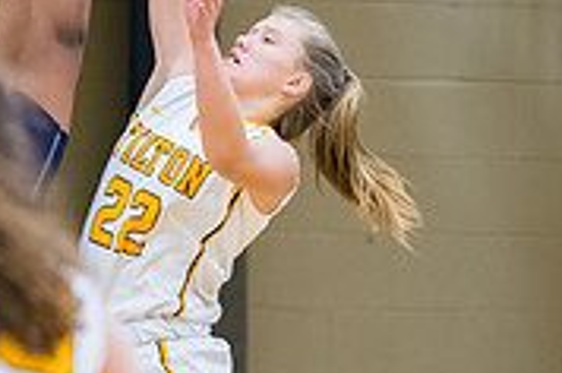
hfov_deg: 2.7
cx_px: 180
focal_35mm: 760
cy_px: 452
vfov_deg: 1.8
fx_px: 11843
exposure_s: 1/400
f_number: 3.2
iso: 3200
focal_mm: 200
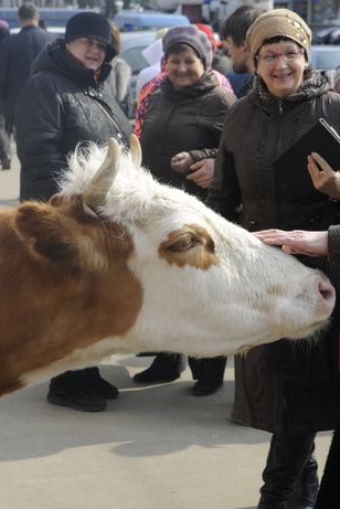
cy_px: 256
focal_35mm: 91
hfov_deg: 15.0
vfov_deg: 22.4
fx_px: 1287
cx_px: 213
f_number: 7.1
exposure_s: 1/400
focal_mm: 60
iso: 320
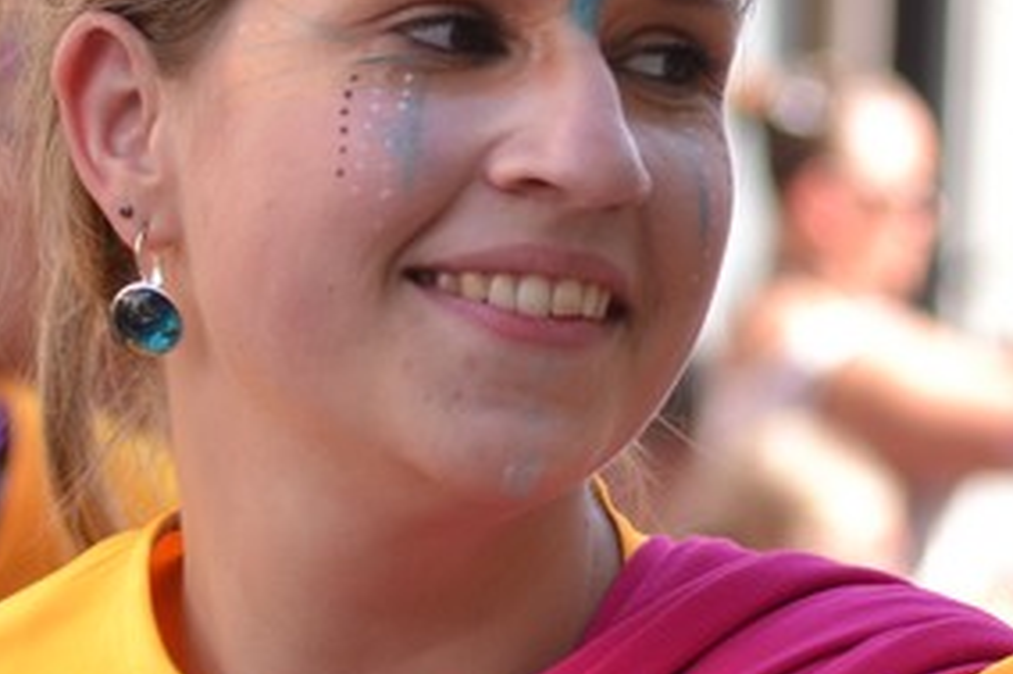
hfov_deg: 6.3
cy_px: 291
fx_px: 9139
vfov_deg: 4.2
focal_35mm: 325
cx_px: 528
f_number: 3.2
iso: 100
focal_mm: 60
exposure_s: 1/250
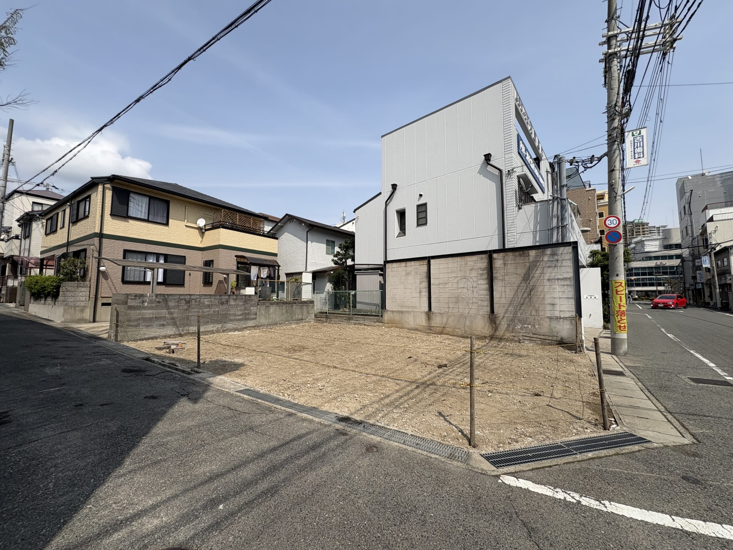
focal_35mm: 14
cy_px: 275
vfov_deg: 85.7
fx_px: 296
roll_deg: +0.9
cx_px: 366
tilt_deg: +5.1
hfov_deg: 102.1
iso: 50
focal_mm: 2.22
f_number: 2.2
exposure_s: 1/2770
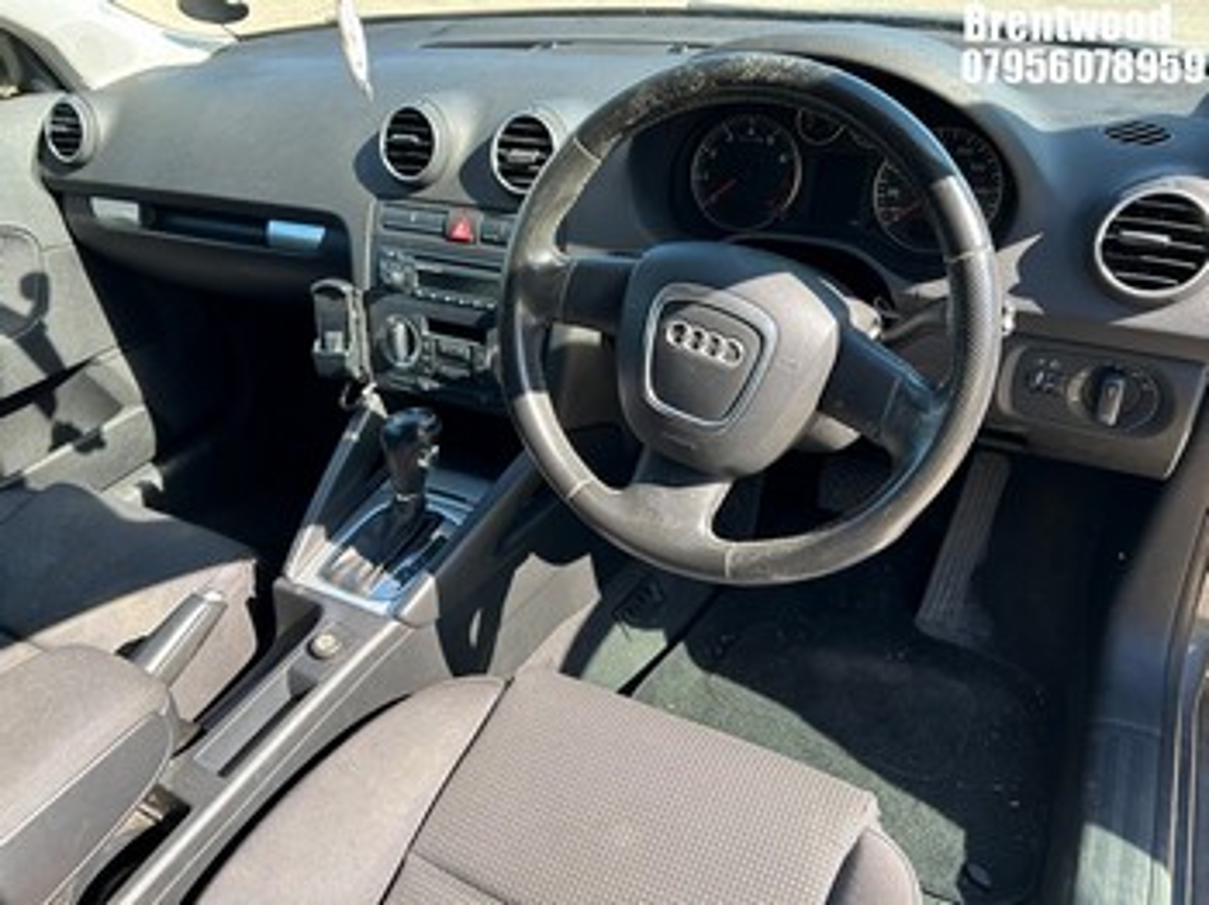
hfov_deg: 67.3
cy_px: 452
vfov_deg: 53.0
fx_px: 907
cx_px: 604
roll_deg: +7.2
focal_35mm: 26
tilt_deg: -34.8
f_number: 1.5
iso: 50
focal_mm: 5.7
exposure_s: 1/295
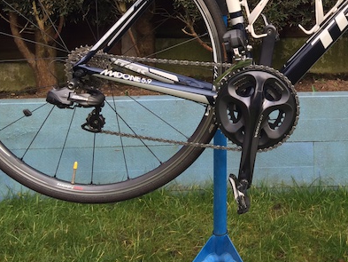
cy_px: 9
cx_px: 309
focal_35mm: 59
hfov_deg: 31.3
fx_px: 593
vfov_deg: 23.9
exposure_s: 1/138
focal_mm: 4.15
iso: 32
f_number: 2.2
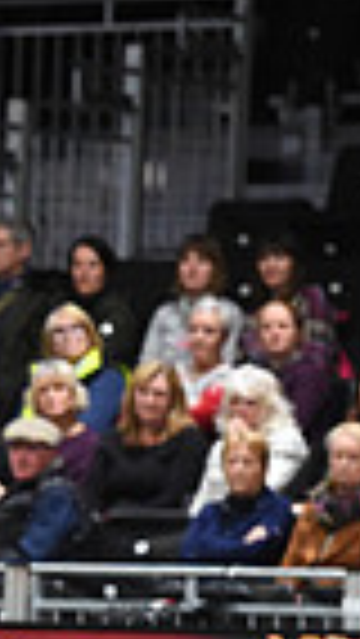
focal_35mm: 684
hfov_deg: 1.8
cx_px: -824
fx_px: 11594
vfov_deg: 3.2
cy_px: 670
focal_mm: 160
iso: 5000
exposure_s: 1/640
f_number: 4.5
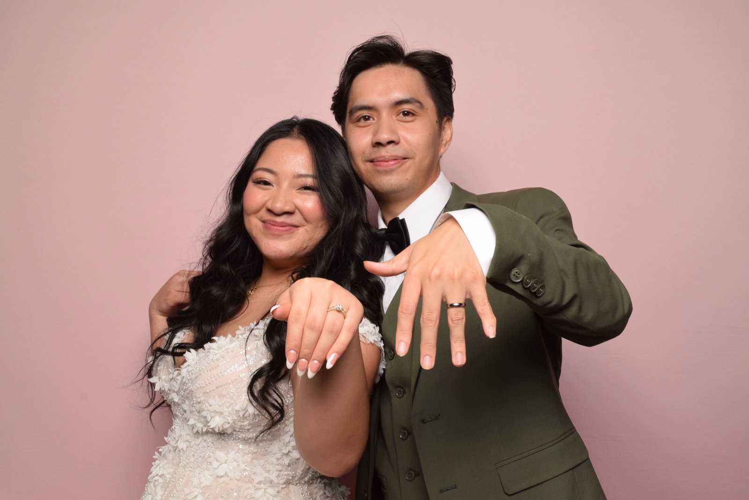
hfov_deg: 51.3
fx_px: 780
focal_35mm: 38
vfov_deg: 35.5
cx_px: 374
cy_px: 250
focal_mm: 25
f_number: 16
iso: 800
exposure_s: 1/160
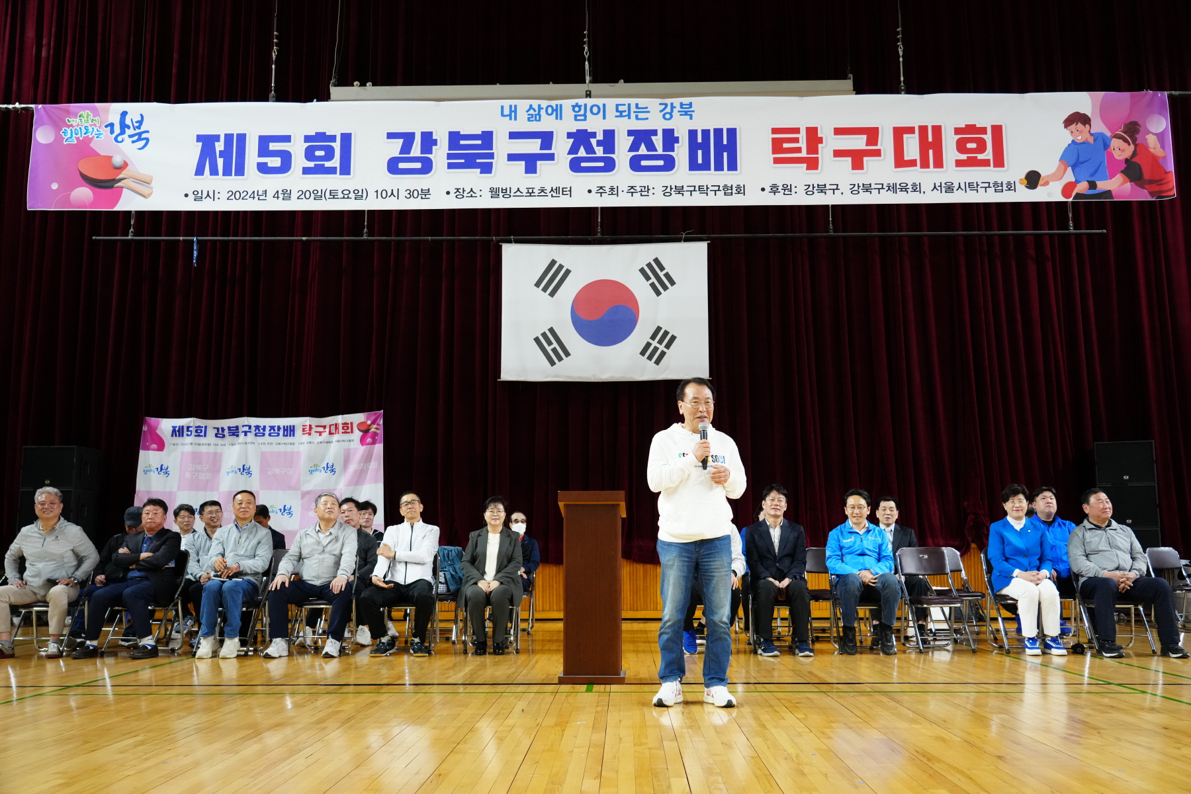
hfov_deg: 60.3
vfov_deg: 42.3
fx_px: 1026
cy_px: 397
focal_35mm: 31
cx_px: 596
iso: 3200
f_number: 4
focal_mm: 31
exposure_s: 1/250
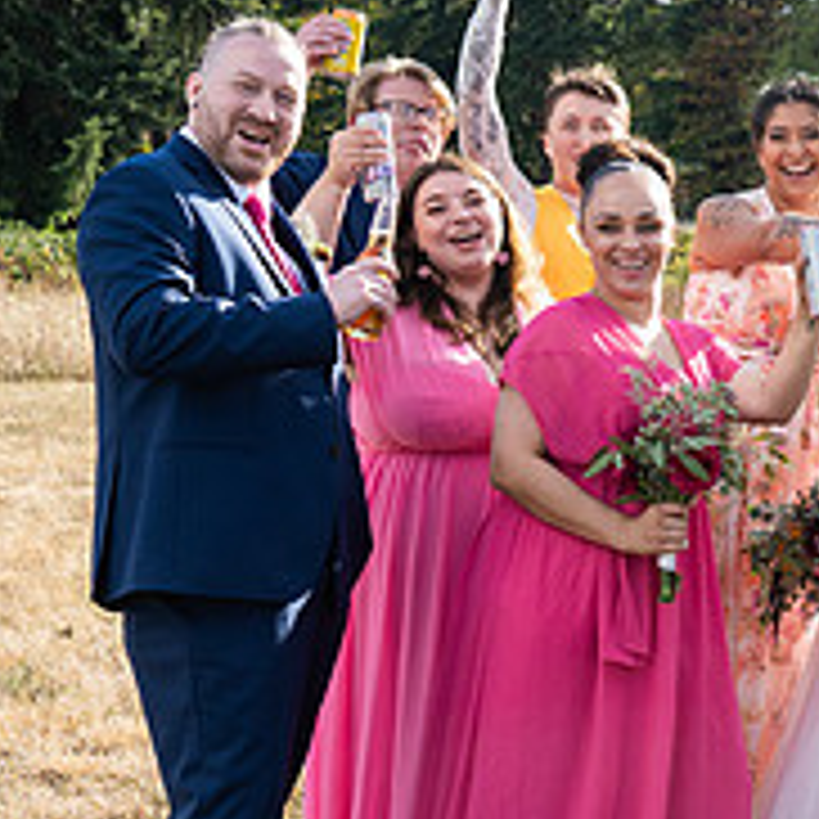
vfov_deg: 18.3
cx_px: 1260
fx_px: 2543
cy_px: 434
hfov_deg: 16.5
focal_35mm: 95
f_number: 5
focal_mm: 35
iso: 250
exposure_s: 1/800
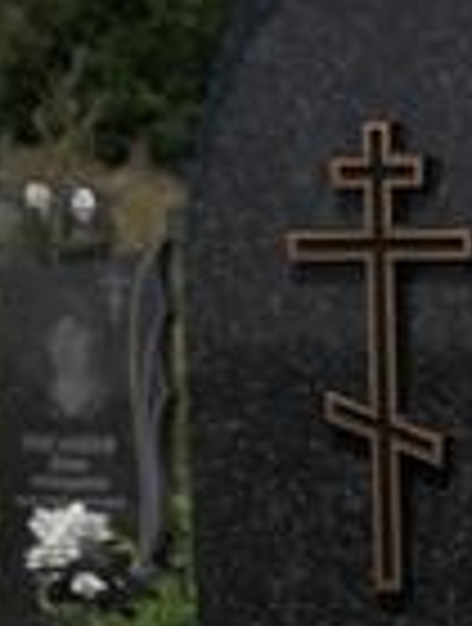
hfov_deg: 6.9
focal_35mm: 211
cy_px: 1126
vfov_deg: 9.0
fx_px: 3819
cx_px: 926
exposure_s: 1/5952
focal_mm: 3.95
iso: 50
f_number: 1.6
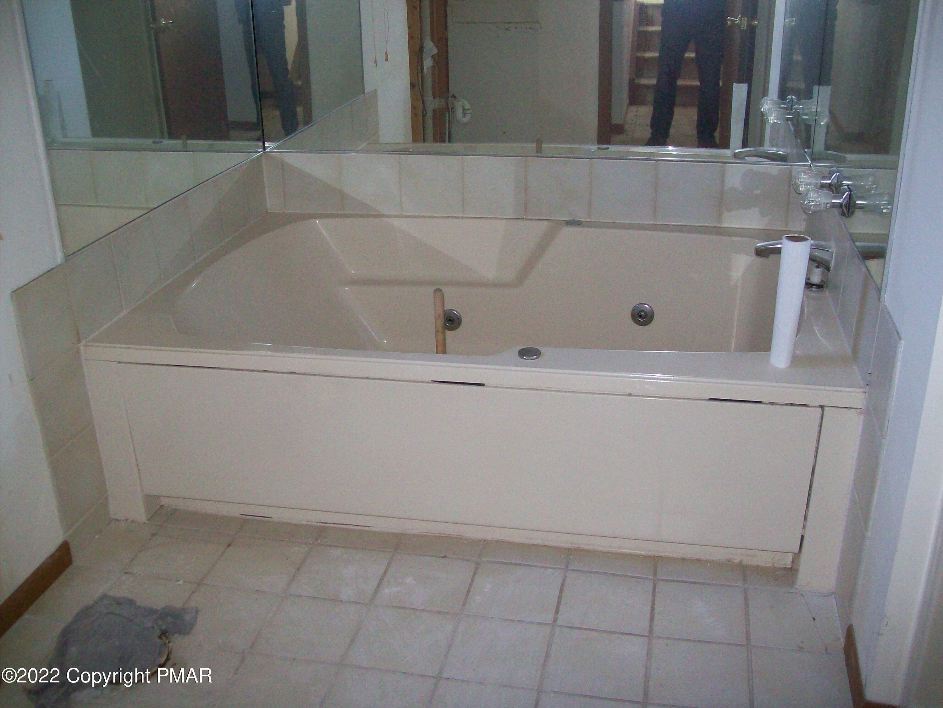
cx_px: 472
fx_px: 981
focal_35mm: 36
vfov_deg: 39.7
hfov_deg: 51.4
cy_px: 354
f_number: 2.7
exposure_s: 1/64
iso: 200
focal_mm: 6
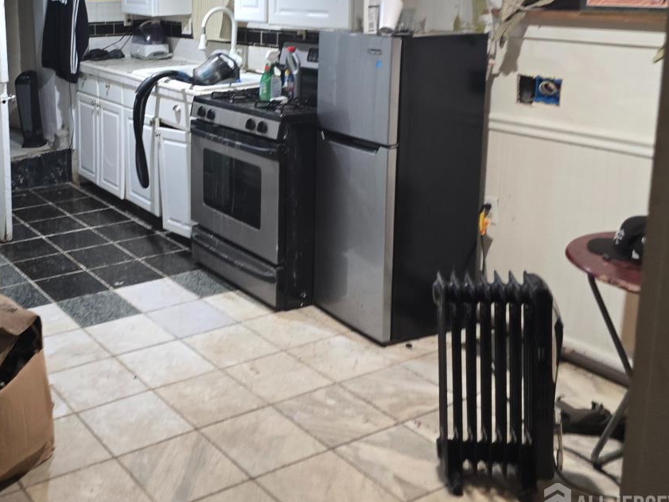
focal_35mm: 41
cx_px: 144
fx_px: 792
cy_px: 93
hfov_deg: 43.8
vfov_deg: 34.0
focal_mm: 6.3
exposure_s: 1/31
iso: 320
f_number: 1.7
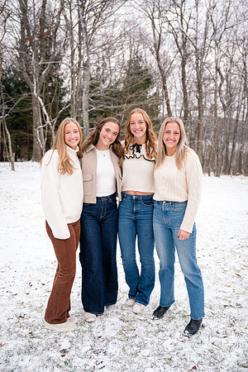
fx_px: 362
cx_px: 124
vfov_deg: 54.4
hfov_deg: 37.9
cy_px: 186
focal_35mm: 35
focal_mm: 35
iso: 400
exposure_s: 1/250
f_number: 2.8
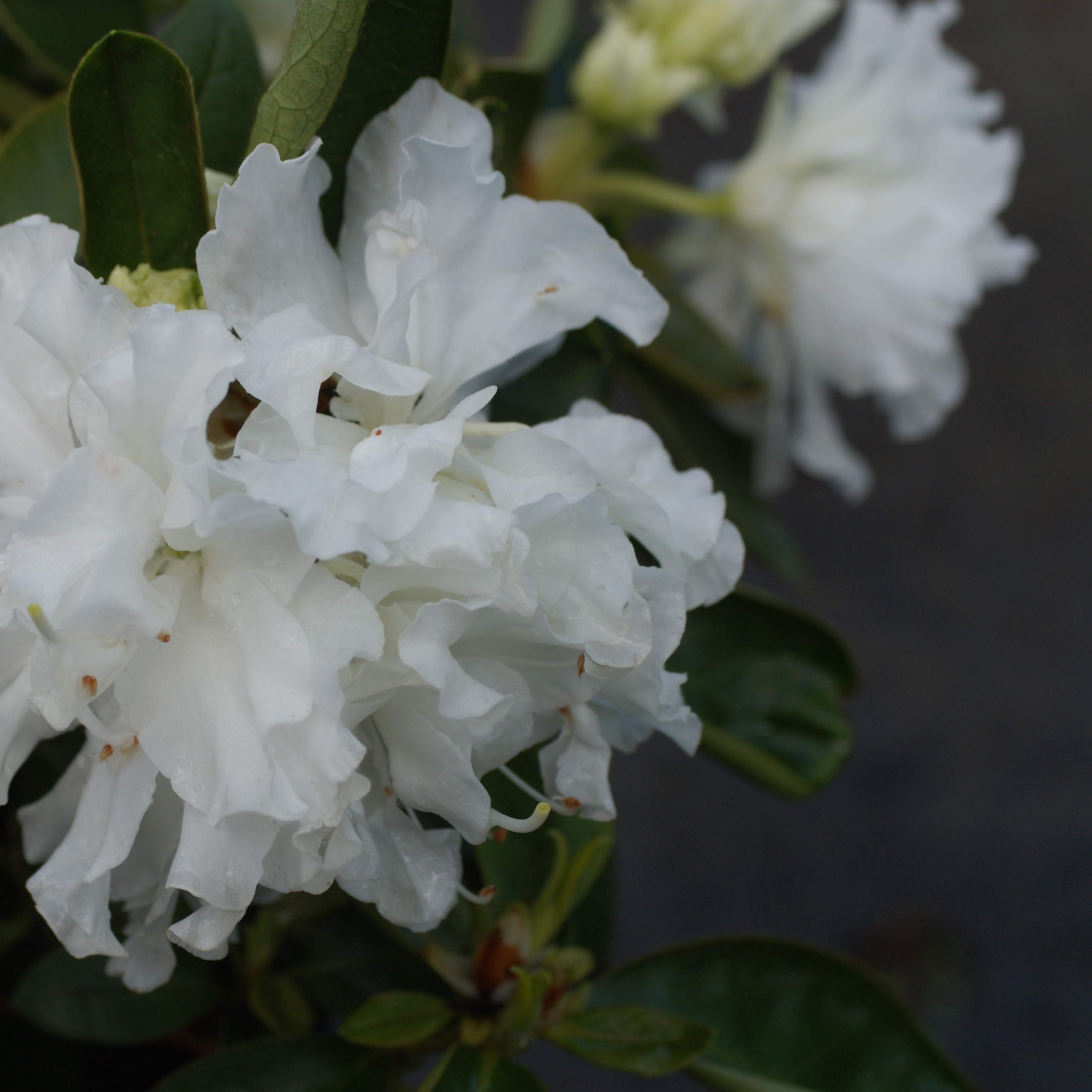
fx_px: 3426
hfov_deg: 18.0
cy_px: 549
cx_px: 309
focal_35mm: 96
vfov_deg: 18.1
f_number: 7.1
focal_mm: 50
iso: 100
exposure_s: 1/125
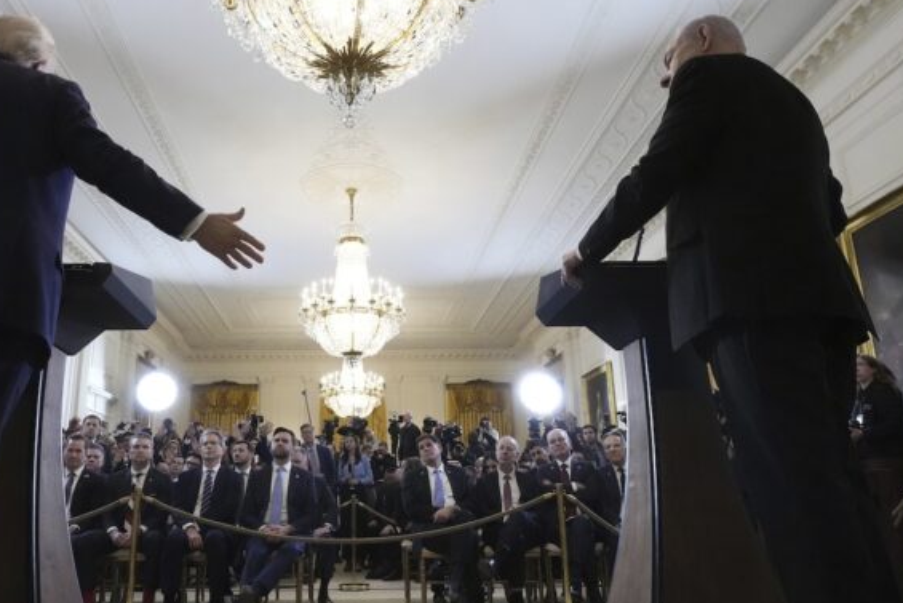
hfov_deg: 63.1
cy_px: 316
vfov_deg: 45.0
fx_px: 728
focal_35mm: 29
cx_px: 361
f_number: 4.5
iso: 10000
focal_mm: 16
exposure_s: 1/250
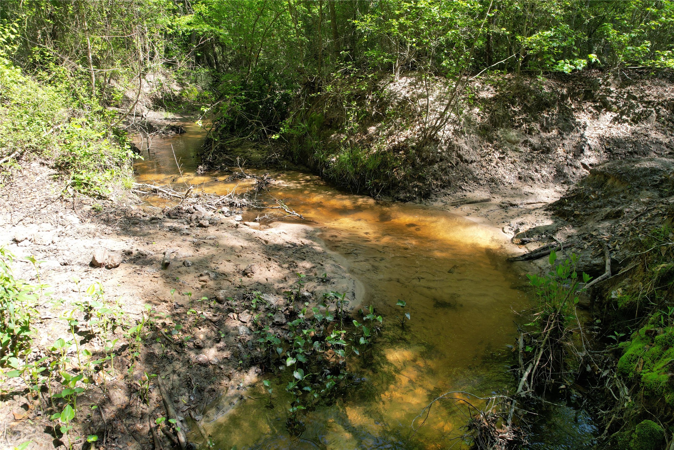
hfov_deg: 78.6
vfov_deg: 57.2
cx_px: 337
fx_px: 412
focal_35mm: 22
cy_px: 225
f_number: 2.8
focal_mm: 8.38
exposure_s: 1/320
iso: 100
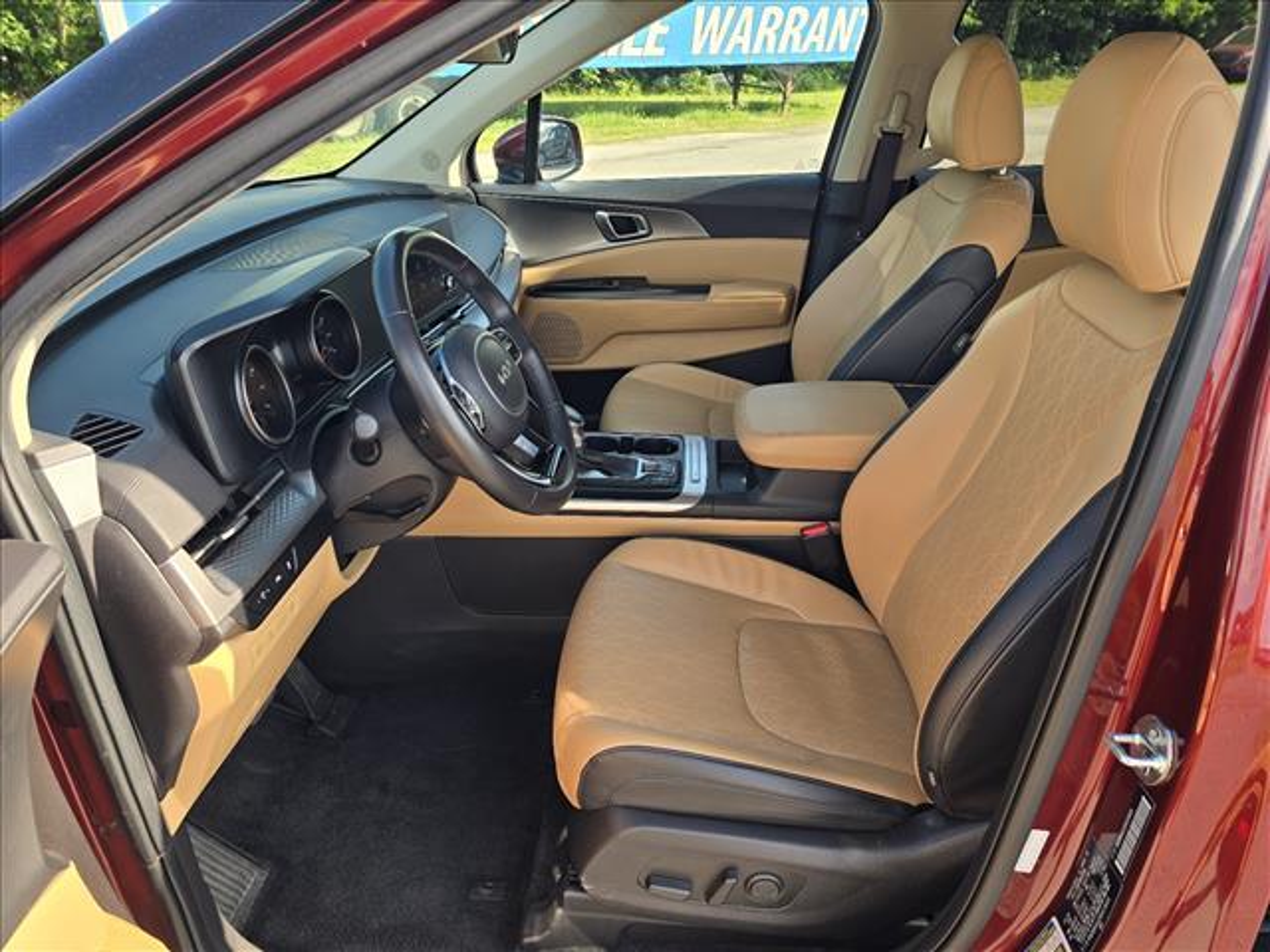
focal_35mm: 23
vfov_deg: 58.9
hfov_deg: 73.9
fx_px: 844
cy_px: 476
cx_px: 635
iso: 20
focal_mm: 6.3
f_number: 1.7
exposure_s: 1/182
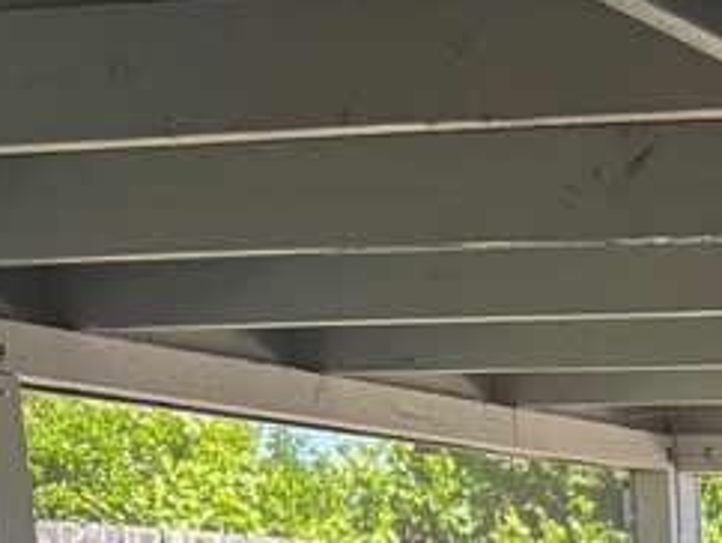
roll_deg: -0.9
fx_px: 2297
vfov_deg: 11.9
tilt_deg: -13.3
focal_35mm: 110
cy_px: 1116
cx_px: 1465
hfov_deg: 14.6
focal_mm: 5.96
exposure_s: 1/120
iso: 64
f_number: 1.6
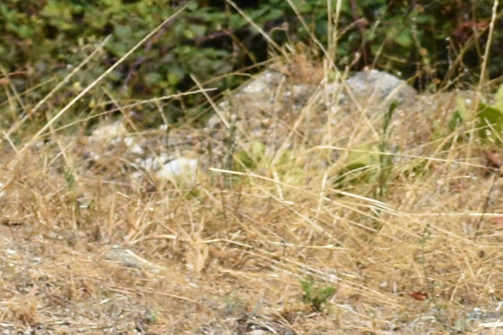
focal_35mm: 792
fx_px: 11063
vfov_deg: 1.7
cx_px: -1340
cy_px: 108
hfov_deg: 2.6
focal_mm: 72
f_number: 7.1
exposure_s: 1/1600
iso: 400
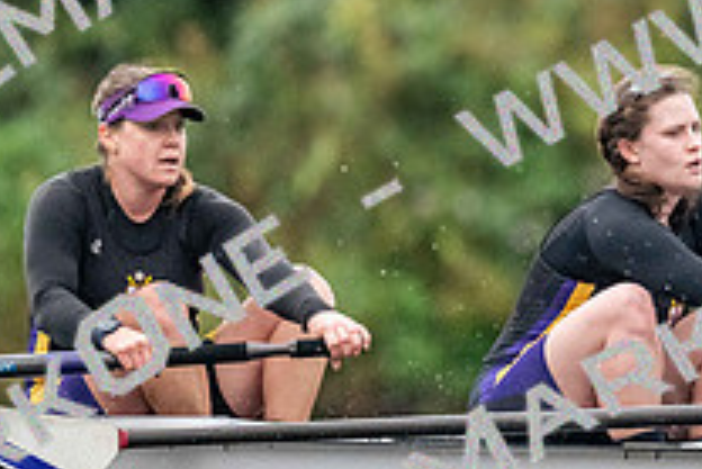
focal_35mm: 1672
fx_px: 32626
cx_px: 874
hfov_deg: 1.2
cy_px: 177
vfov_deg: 0.8
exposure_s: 1/2500
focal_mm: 600
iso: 4000
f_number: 4
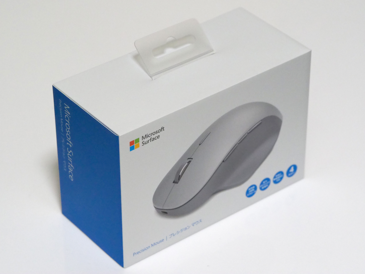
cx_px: 182
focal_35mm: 120
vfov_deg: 12.3
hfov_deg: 16.4
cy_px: 137
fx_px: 1265
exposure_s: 1/125
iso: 3200
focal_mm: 60
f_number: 5.6
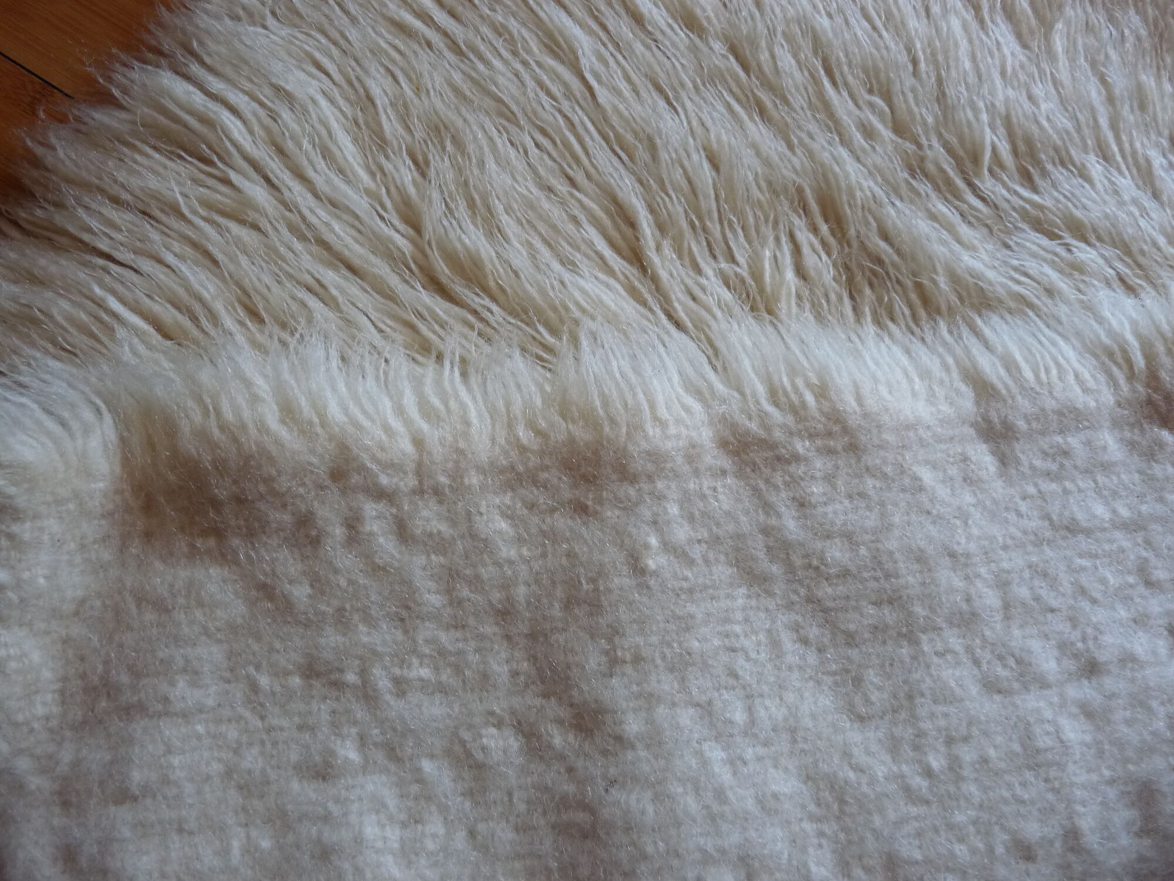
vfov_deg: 51.4
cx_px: 587
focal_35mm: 27
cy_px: 440
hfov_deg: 65.3
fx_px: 916
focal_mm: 4.8
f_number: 2.8
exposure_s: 1/30
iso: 160
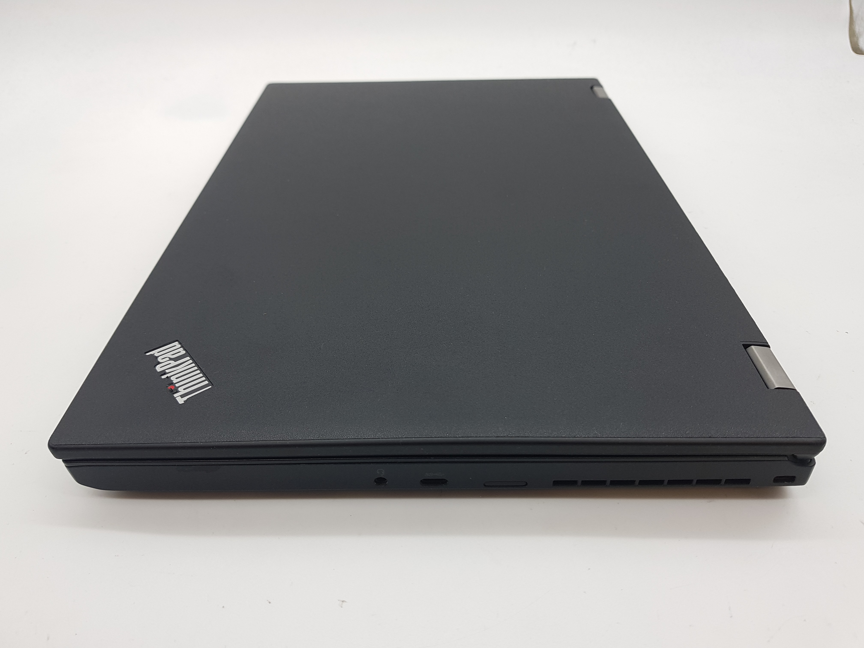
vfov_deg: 53.1
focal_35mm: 26
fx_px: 649
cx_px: 432
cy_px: 324
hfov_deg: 67.3
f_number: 1.7
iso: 40
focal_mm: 4.2
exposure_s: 1/140
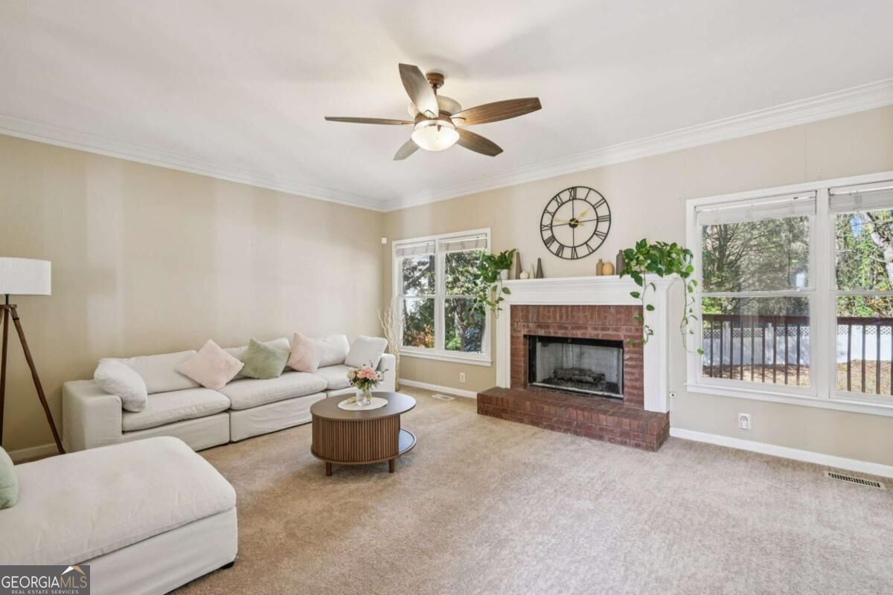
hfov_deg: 96.7
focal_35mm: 16
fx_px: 397
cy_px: 298
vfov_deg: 73.7
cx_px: 446
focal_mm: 16
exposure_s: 1/40
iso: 400
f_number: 8
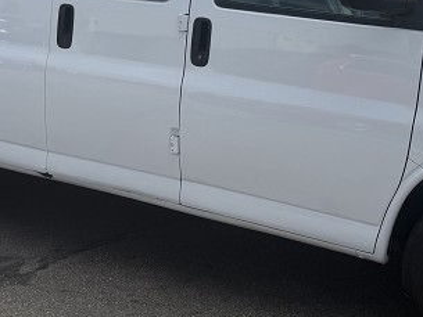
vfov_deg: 22.7
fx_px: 770
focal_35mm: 63
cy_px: 25
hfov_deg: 30.6
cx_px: 255
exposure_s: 1/6711
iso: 80
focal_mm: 6.76
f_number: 1.78
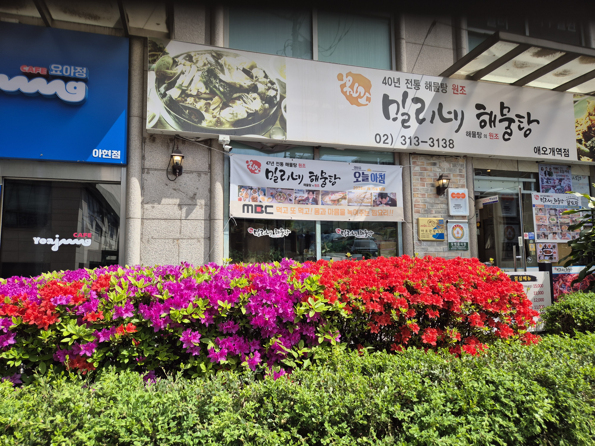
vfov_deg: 58.9
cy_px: 223
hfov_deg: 73.9
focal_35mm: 23
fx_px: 395
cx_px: 298
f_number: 1.8
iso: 25
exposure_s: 1/1020
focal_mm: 5.4
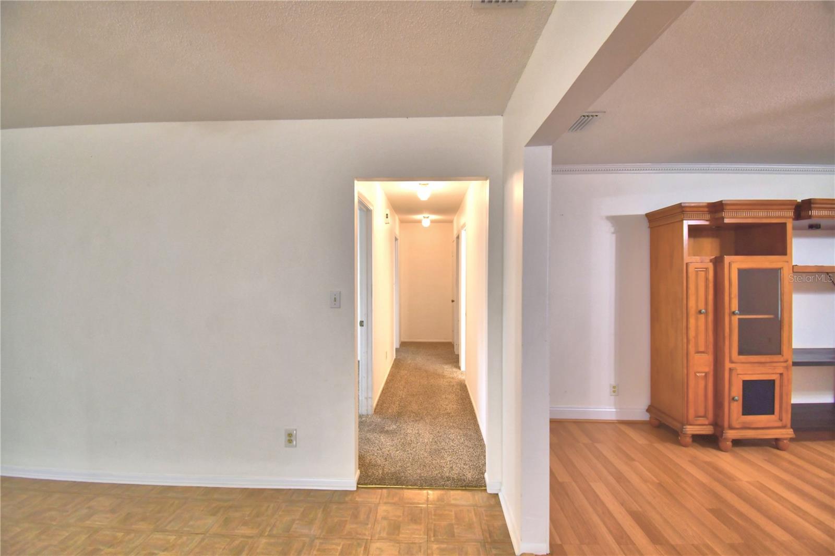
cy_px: 278
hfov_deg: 100.4
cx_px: 418
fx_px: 348
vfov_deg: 77.3
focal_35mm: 15
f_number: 4.5
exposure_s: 1/30
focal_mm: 10
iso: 450
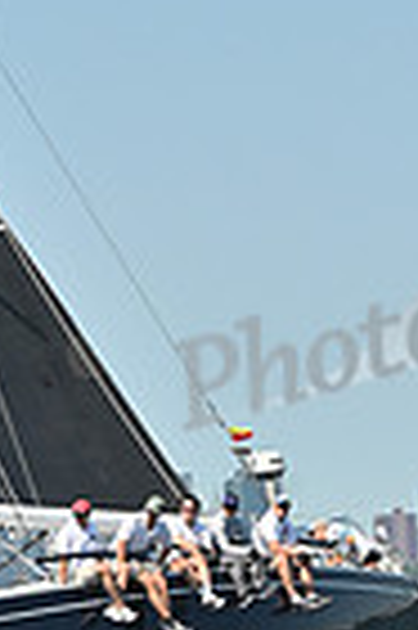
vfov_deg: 7.1
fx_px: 5080
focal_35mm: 291
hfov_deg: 4.7
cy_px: 144
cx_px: -56
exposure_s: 1/1250
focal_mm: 70
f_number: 8
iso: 320
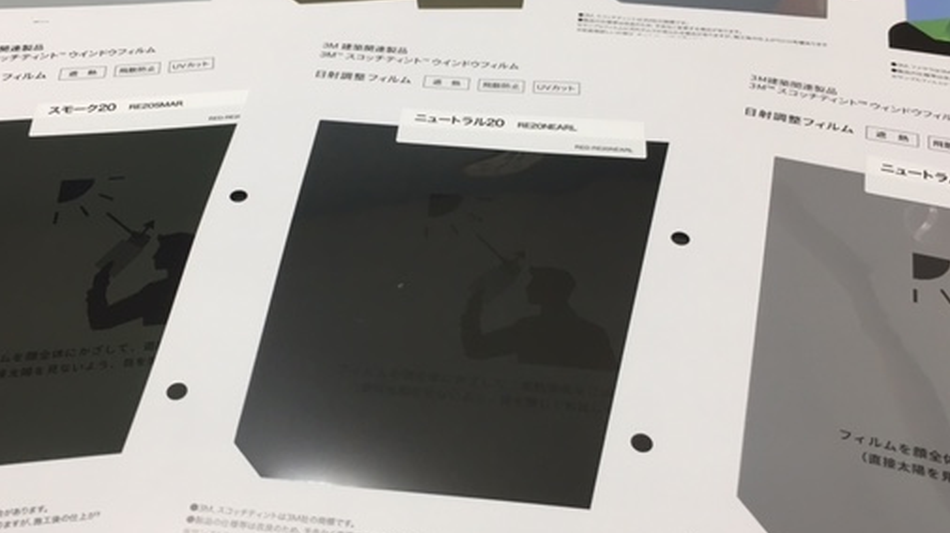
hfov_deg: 50.4
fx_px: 1007
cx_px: 413
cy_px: 242
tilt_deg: -46.6
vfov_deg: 29.6
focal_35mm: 40
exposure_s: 1/30
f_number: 2.2
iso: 64
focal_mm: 4.15
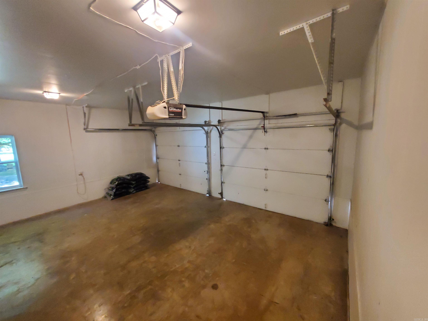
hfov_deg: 106.2
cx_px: 214
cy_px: 160
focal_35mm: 13
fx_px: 161
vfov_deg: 89.9
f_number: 2.2
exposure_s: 1/30
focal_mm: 1.8
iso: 640
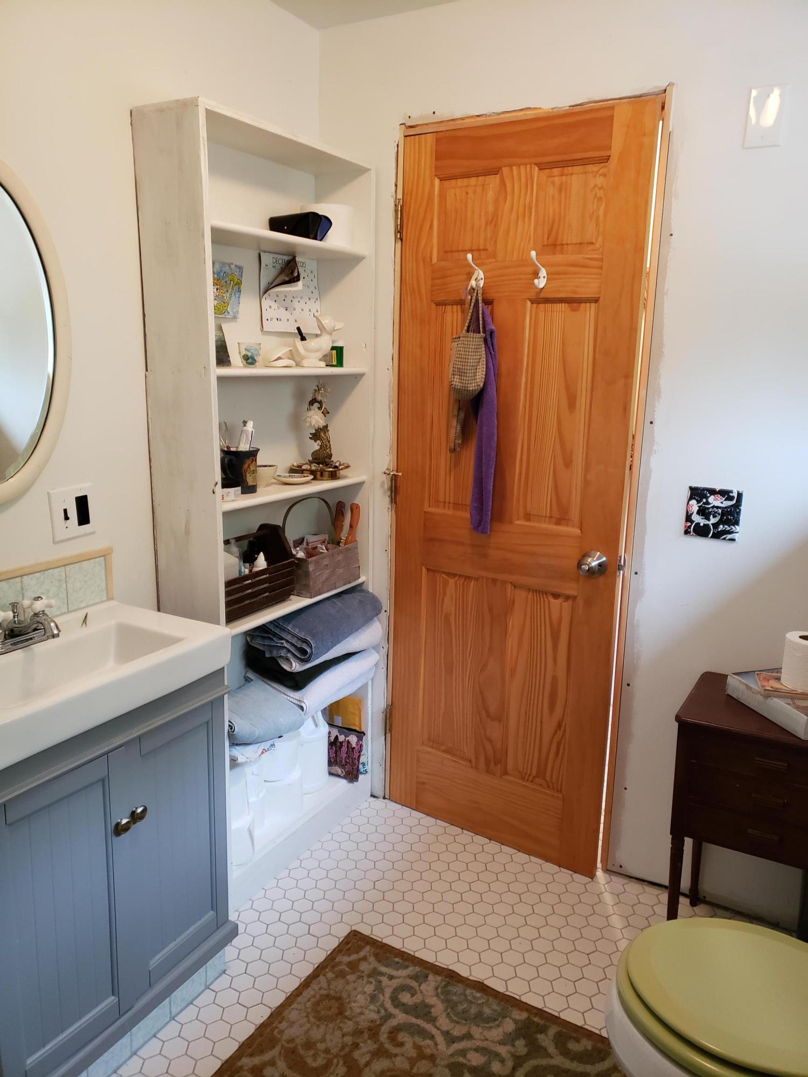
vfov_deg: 67.3
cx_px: 404
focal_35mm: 26
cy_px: 538
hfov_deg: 53.1
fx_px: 809
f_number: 1.5
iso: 320
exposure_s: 1/40
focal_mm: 4.3
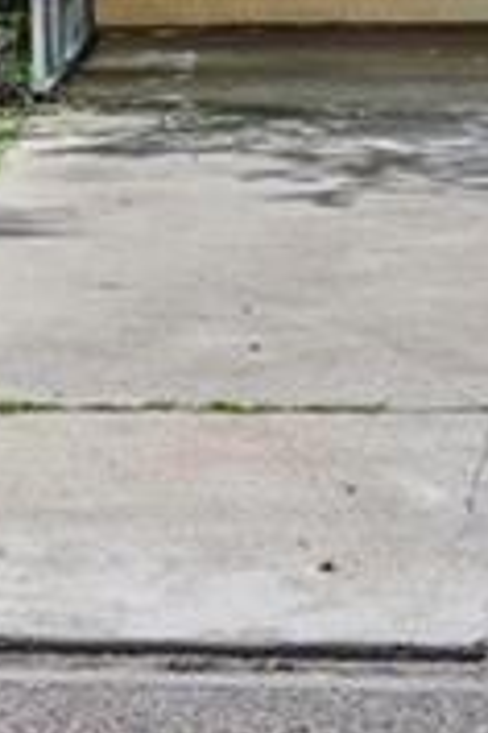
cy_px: -228
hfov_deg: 7.8
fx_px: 3428
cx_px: -463
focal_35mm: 169
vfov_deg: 11.8
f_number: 6.3
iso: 100
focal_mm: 29.1
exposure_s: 1/125
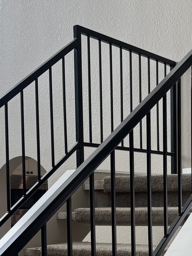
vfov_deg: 26.1
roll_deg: +1.3
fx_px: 539
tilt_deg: -0.9
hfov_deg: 20.0
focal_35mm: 73
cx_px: 150
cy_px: 207
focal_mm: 6.76
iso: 64
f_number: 1.78
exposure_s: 1/212
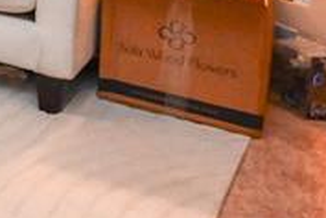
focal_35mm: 81
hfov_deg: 16.0
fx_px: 733
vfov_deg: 14.5
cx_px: -405
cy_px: -193
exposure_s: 1/200
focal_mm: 14
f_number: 5
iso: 3600
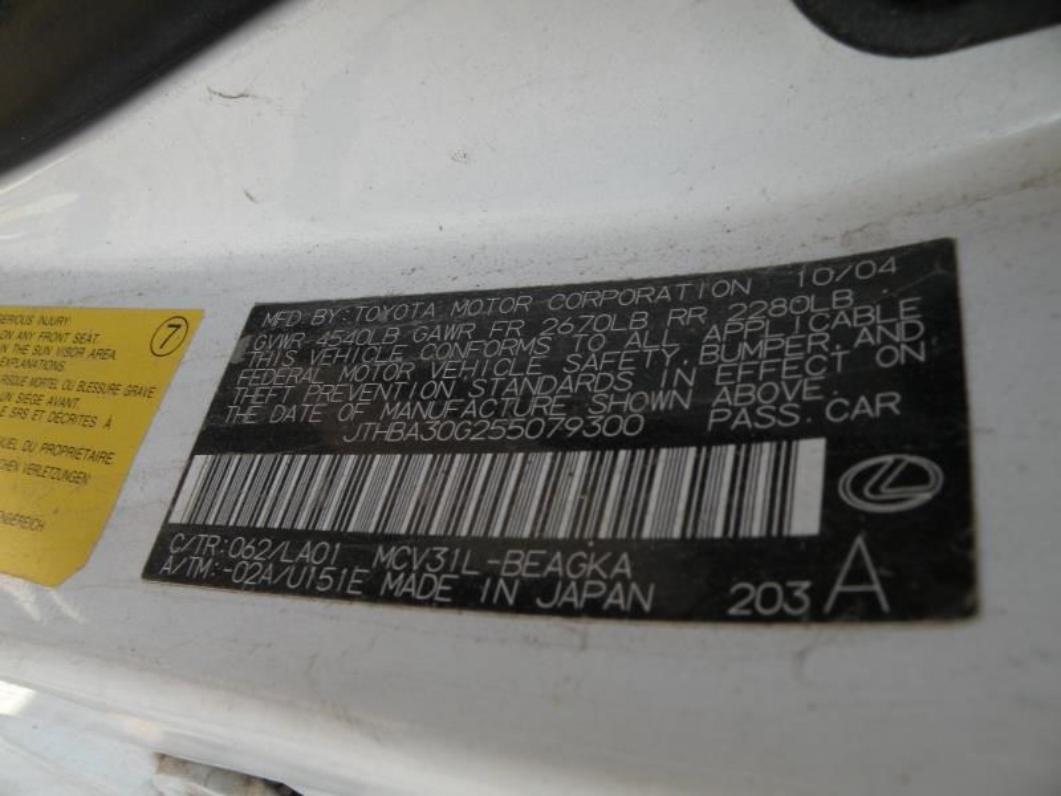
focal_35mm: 27
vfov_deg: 51.4
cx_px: 530
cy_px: 398
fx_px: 828
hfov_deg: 65.3
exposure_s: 1/144
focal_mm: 4.7
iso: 64
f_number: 4.5
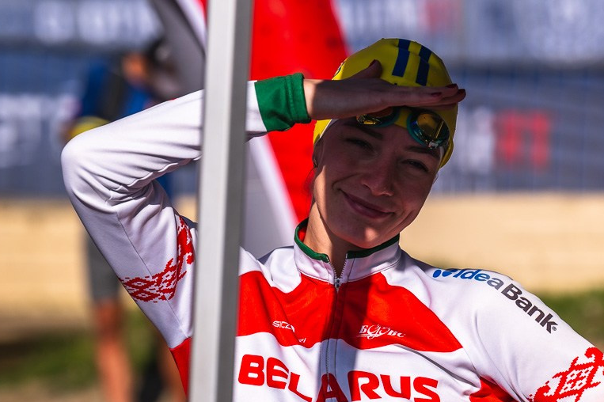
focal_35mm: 193
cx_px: 356
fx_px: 3237
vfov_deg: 7.1
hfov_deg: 10.7
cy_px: 262
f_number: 3.5
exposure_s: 1/5000
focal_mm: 115
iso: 100
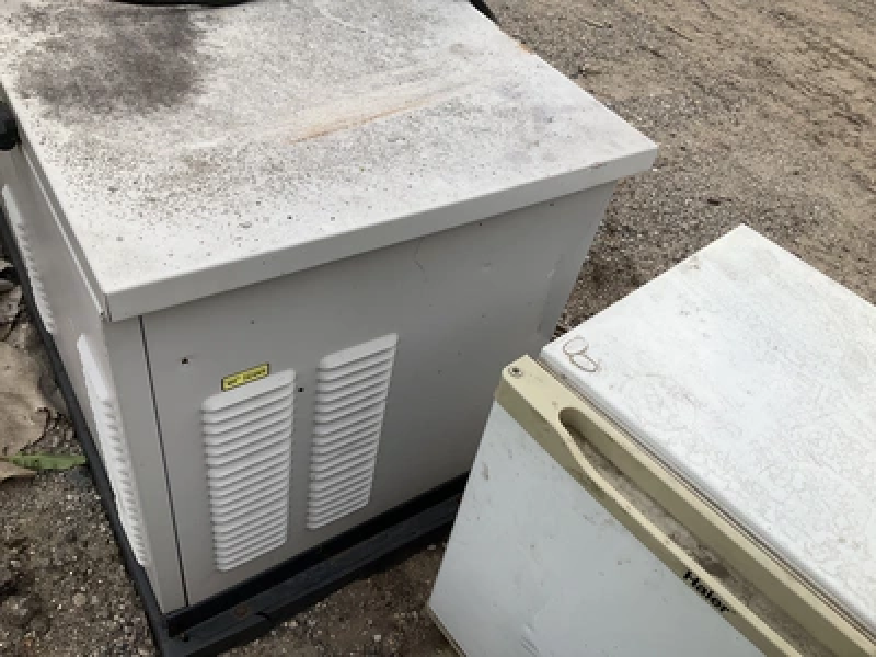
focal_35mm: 29
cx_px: 438
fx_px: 734
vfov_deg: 48.2
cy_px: 328
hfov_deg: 61.7
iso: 20
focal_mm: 3
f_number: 1.8
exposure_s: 1/209
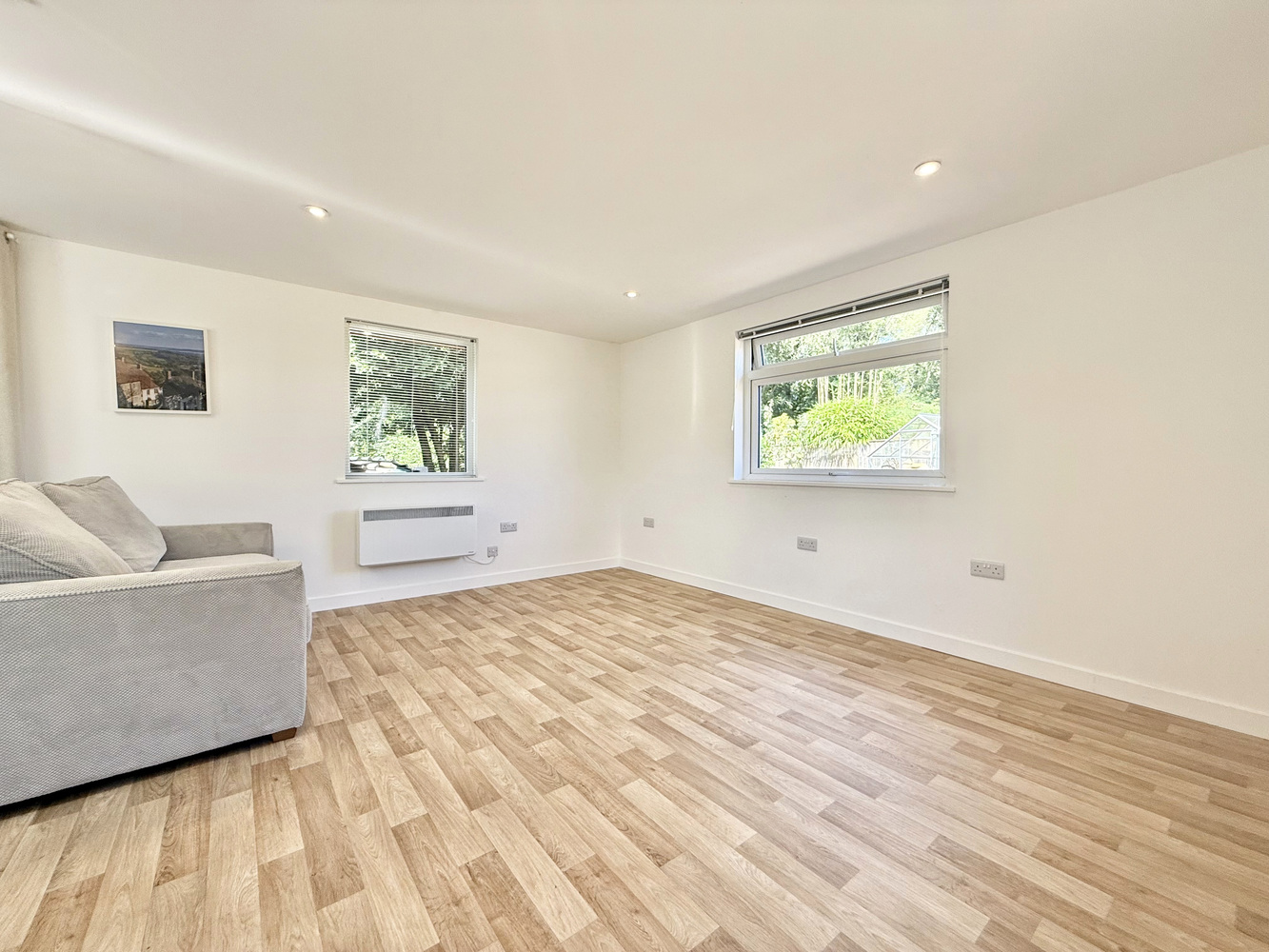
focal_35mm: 14
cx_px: 634
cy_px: 476
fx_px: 513
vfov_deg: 85.7
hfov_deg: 102.1
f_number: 2.2
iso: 64
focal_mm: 2.22
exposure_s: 1/168
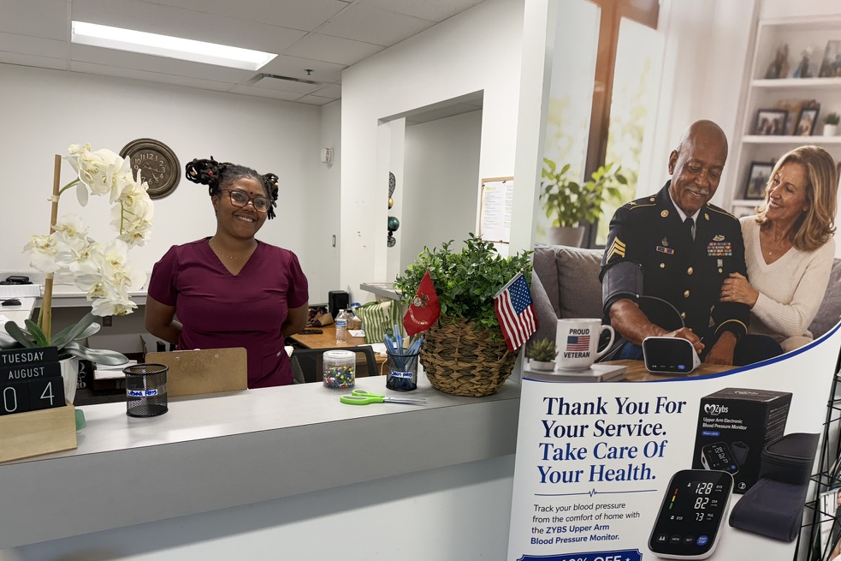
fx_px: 607
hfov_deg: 69.4
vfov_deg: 49.3
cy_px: 325
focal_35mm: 26
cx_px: 435
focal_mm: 6.76
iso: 160
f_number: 1.78
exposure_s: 1/120
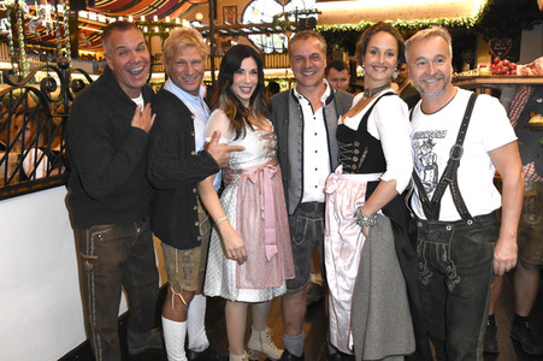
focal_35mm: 34
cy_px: 180
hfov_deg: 55.1
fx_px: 520
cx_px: 272
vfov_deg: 38.3
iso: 3200
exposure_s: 1/60
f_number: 6.3
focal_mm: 23
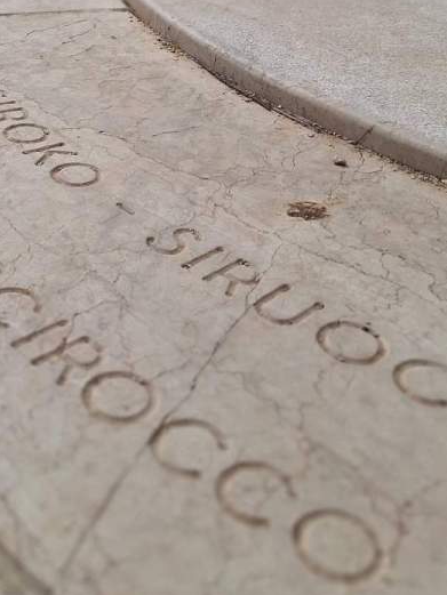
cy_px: 107
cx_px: 91
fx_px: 912
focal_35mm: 53
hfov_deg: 27.0
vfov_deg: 34.9
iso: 40
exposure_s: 1/3704
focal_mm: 5.54
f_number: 1.8
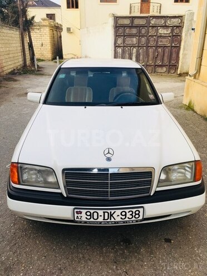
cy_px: 138
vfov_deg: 61.7
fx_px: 231
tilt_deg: -22.8
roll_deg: +1.0
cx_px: 104
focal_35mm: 29
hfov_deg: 48.2
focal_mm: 4.15
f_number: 2.2
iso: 25
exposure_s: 1/447
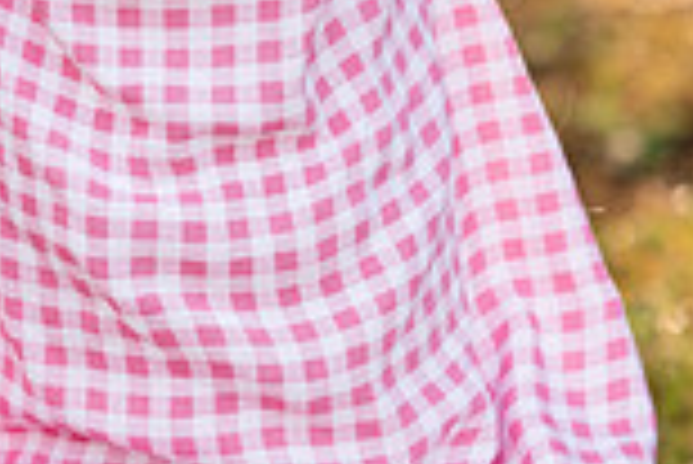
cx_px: 428
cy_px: -237
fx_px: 11252
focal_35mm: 584
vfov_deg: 2.4
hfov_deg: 3.5
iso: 400
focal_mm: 155
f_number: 3.5
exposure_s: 1/500
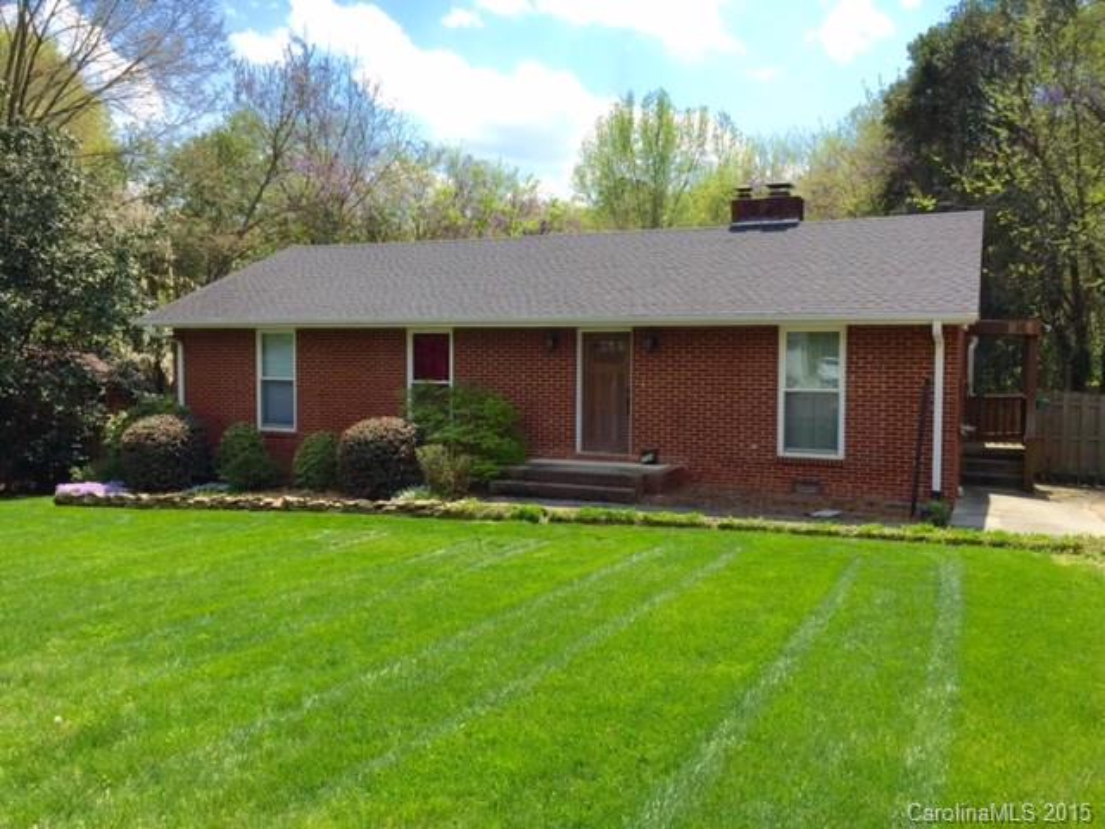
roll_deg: -1.2
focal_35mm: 29
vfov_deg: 48.2
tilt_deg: -4.4
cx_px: 552
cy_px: 414
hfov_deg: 61.7
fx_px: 926
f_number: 2.2
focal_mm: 4.15
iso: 32
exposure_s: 1/1464
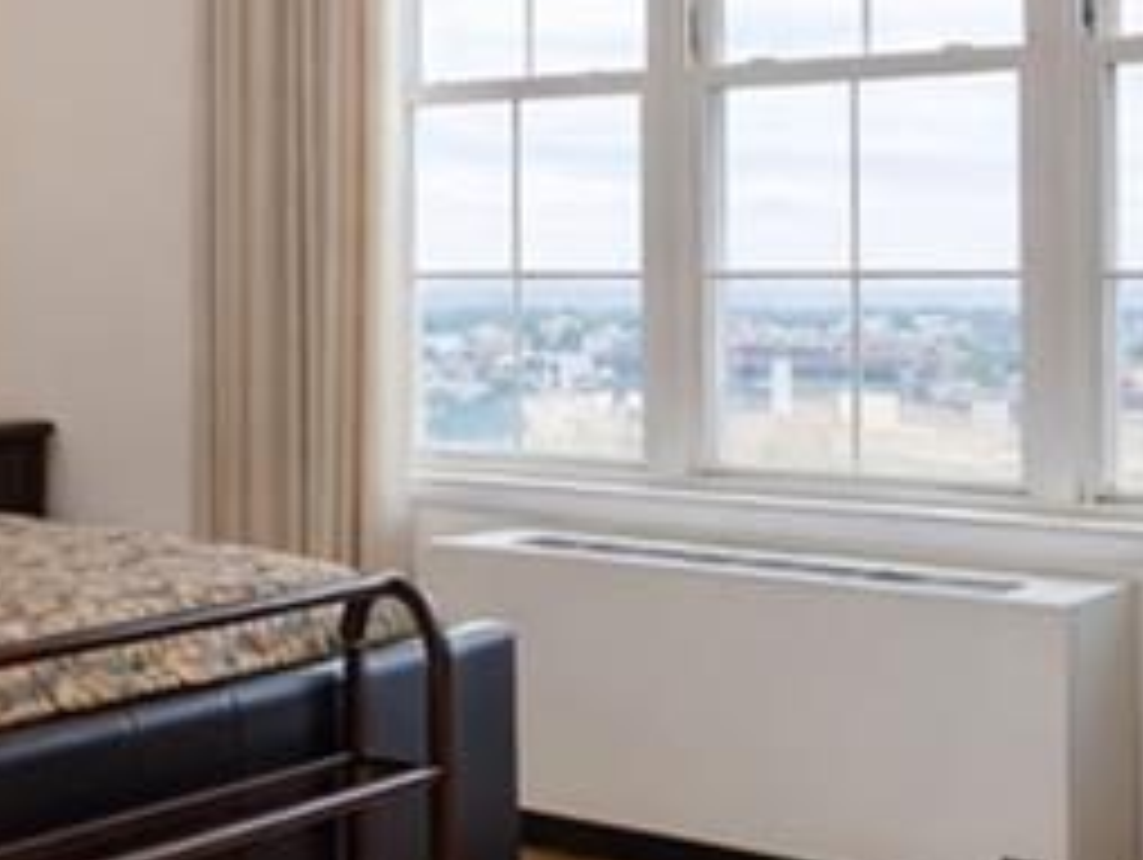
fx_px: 2049
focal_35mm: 62
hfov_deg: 31.1
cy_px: 266
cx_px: 468
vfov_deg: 23.5
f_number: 4.5
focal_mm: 16
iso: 64
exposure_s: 1/50
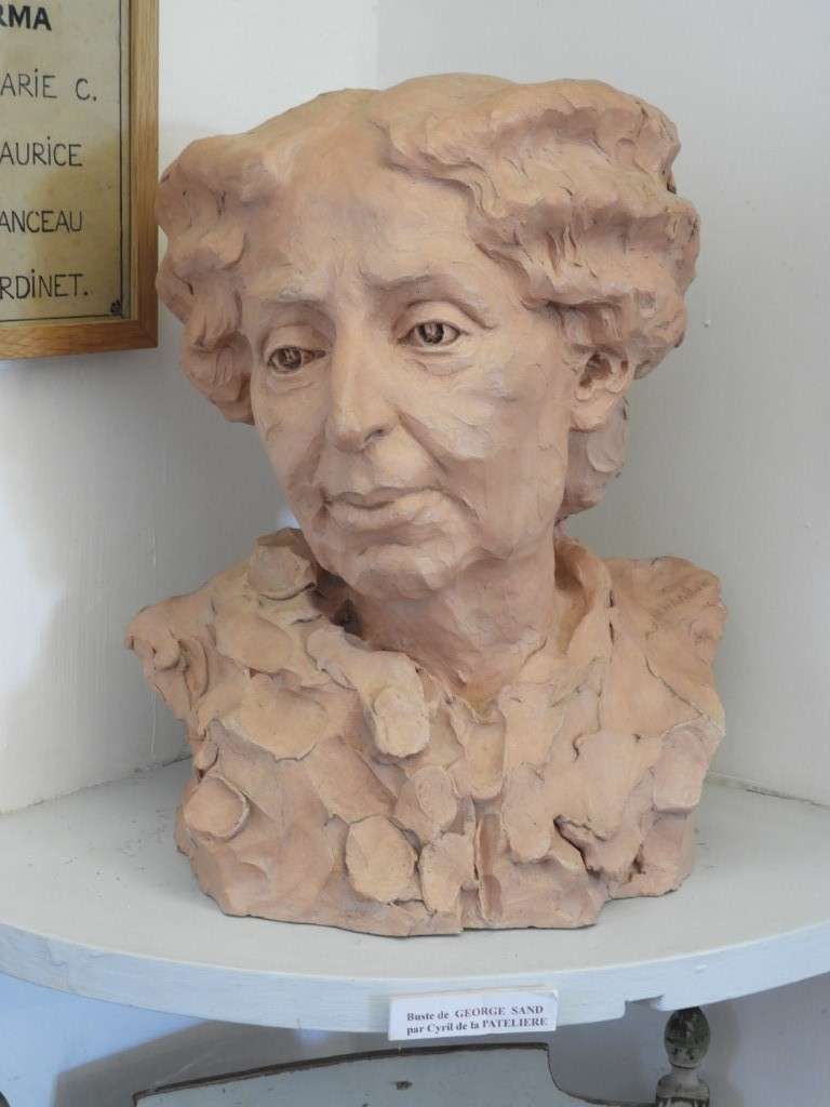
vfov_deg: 32.2
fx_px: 1918
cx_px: 415
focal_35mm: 60
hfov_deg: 24.4
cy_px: 554
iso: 400
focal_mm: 10.7
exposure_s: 1/15
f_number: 4.2
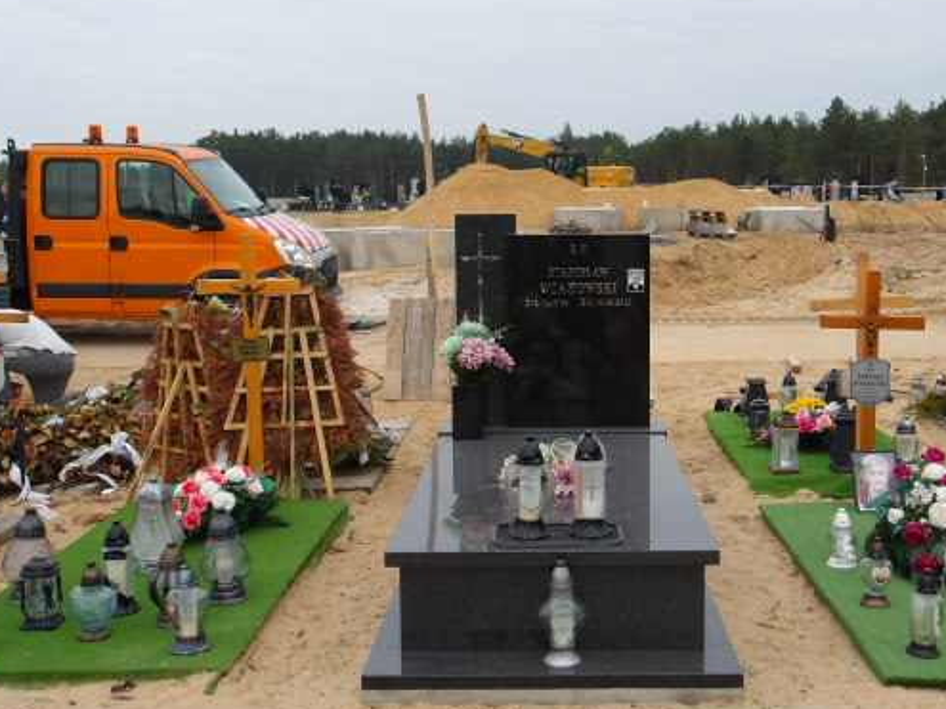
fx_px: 1202
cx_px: 554
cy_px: 338
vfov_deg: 32.9
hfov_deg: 42.8
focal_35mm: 44
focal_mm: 6.1
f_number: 3.3
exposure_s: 1/510
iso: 100
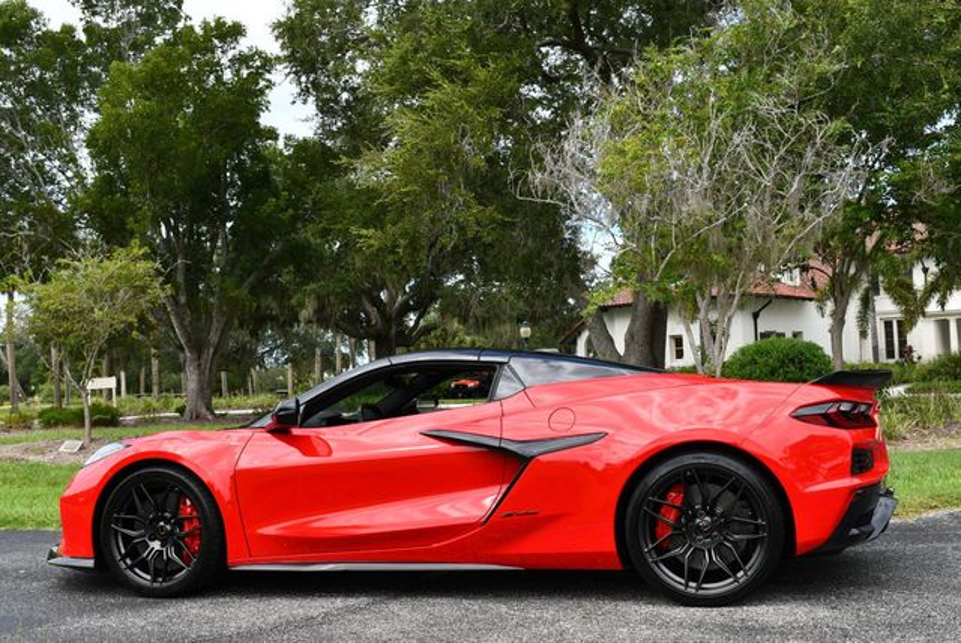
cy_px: 322
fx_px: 1176
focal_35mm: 44
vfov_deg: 30.6
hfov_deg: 44.5
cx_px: 480
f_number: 8
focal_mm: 22
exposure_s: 1/250
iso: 160
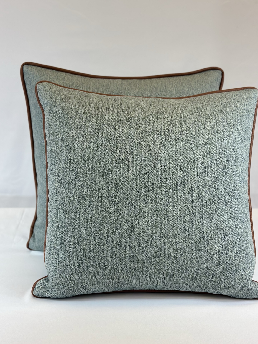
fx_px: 527
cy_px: 186
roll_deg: -0.5
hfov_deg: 27.5
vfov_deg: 36.2
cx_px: 141
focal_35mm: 53
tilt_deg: -16.7
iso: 80
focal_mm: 6.86
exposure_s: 1/120
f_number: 1.78
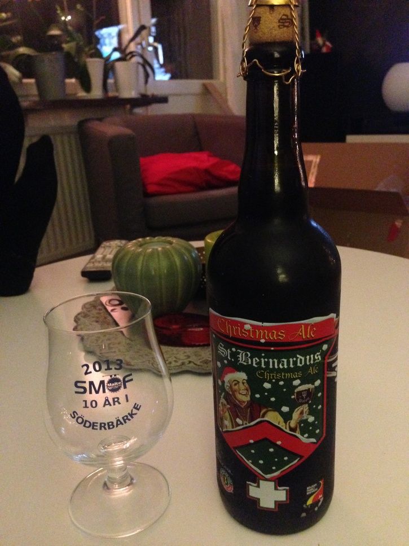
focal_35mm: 33
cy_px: 273
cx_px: 204
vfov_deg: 55.4
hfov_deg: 42.9
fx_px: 520
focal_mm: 4.12
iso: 800
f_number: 2.4
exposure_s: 1/15
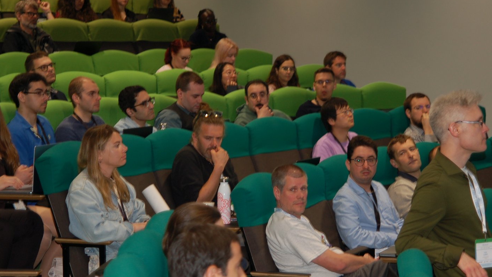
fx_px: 1461
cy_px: 200
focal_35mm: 112
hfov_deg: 19.1
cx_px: 265
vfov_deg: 10.8
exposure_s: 1/60
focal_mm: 50
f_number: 2.8
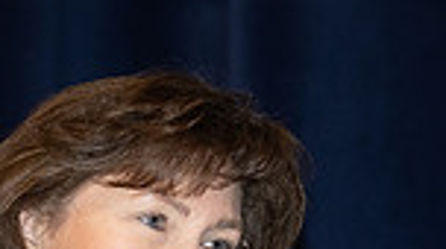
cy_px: 624
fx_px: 11007
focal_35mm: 932
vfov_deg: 1.3
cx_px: 354
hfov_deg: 2.3
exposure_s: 1/160
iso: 1000
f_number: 5.6
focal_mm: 200
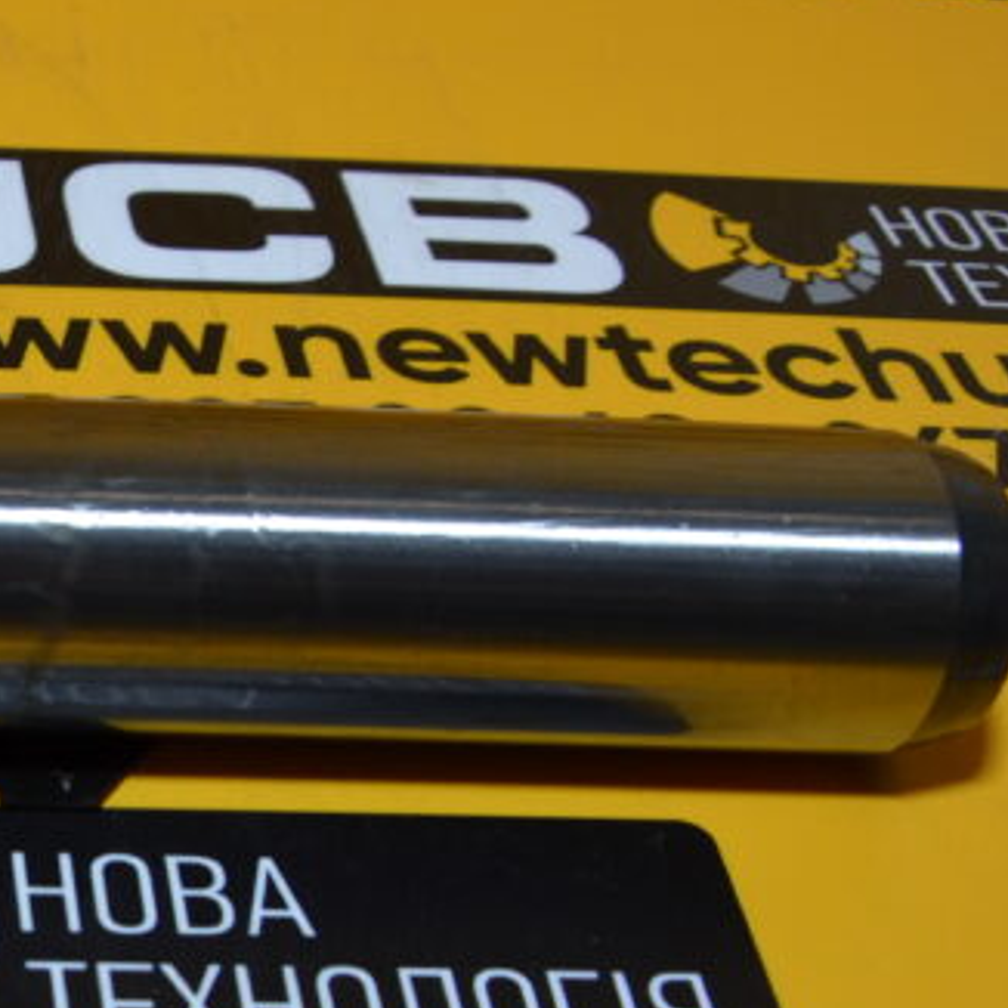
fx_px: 2372
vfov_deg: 23.6
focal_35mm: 72
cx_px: -421
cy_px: 813
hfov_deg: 21.0
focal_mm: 18
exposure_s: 1/125
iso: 400
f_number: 5.6
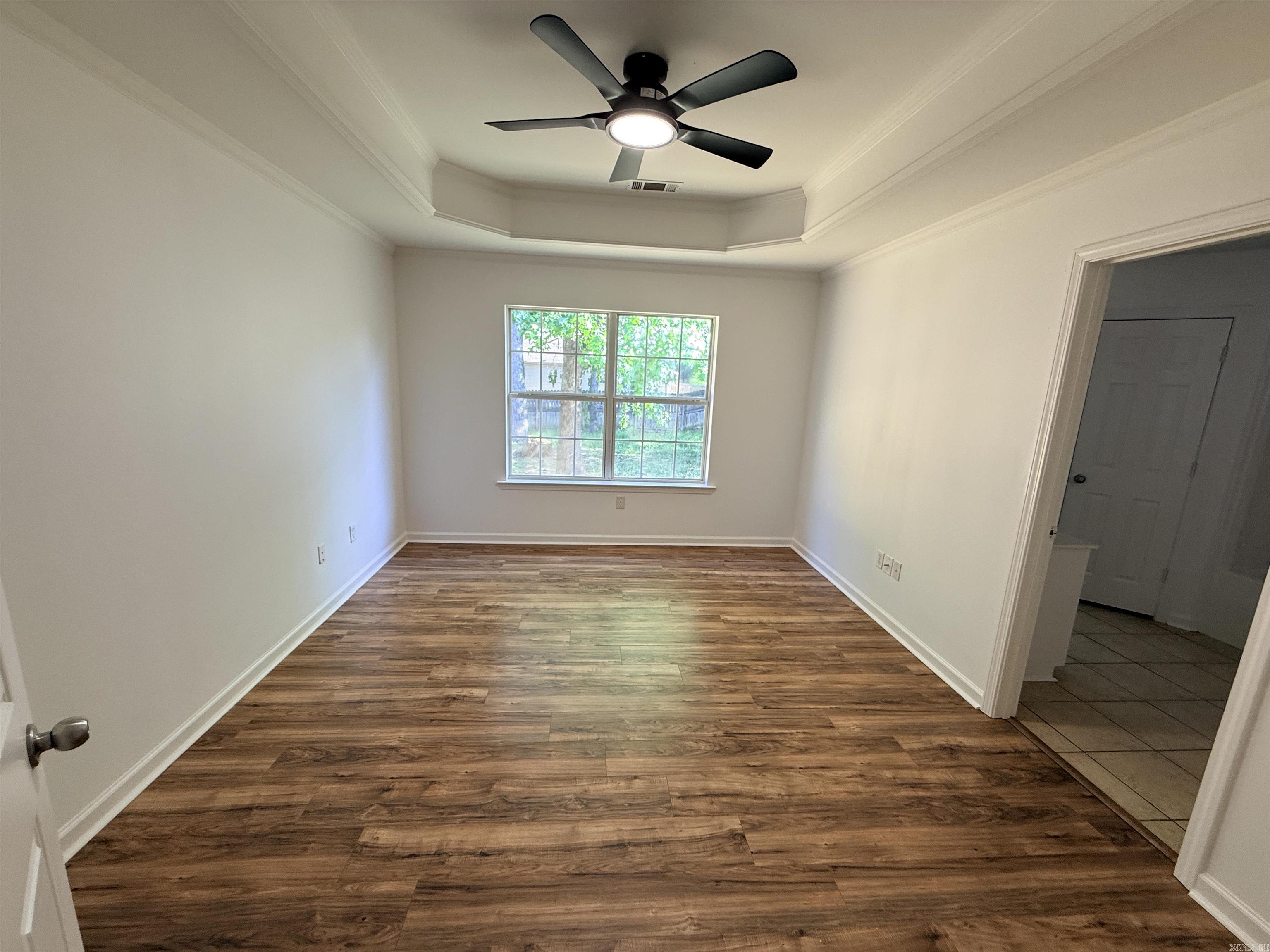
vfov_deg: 85.7
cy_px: 476
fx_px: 514
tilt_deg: -9.7
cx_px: 635
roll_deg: -1.9
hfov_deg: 102.1
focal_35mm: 14
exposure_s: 1/99
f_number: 2.2
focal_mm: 2.22
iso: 100
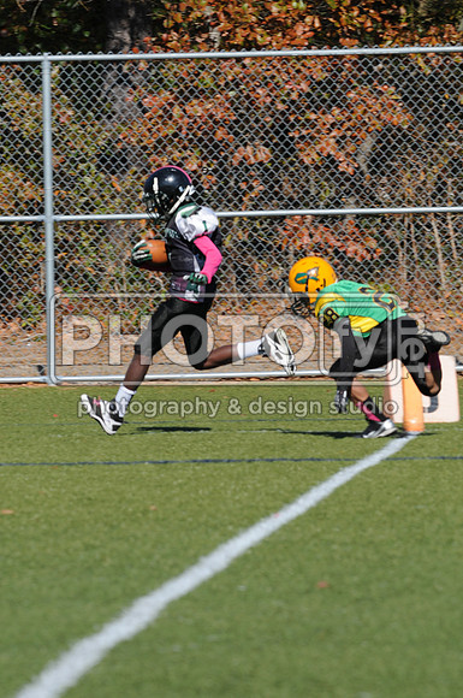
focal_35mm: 450
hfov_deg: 3.0
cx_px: 232
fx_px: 8707
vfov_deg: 4.6
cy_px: 349
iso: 200
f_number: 9
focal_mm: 300
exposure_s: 1/500
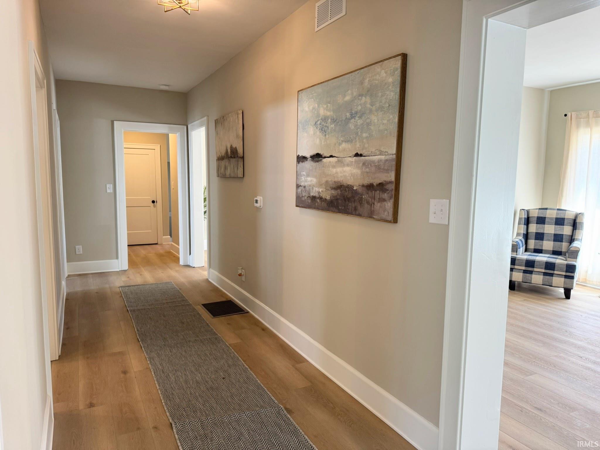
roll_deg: -1.3
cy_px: 225
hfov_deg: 71.6
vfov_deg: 56.8
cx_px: 300
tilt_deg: -6.7
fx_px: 416
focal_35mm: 24
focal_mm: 6.76
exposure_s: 1/120
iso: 160
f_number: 1.78
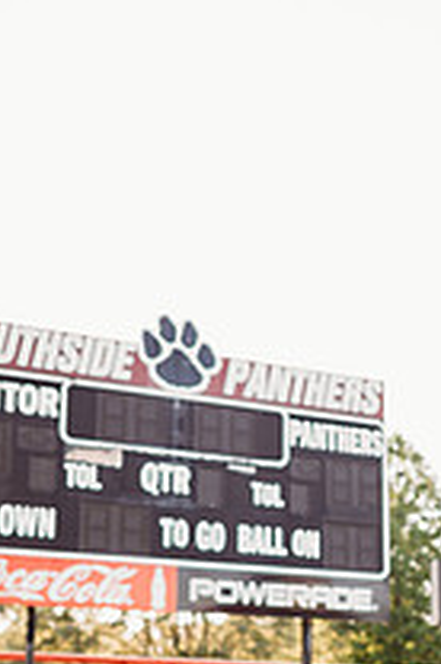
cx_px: 275
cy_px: 578
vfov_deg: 36.2
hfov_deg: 25.8
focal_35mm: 52
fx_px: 959
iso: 125
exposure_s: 1/500
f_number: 2
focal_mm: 24
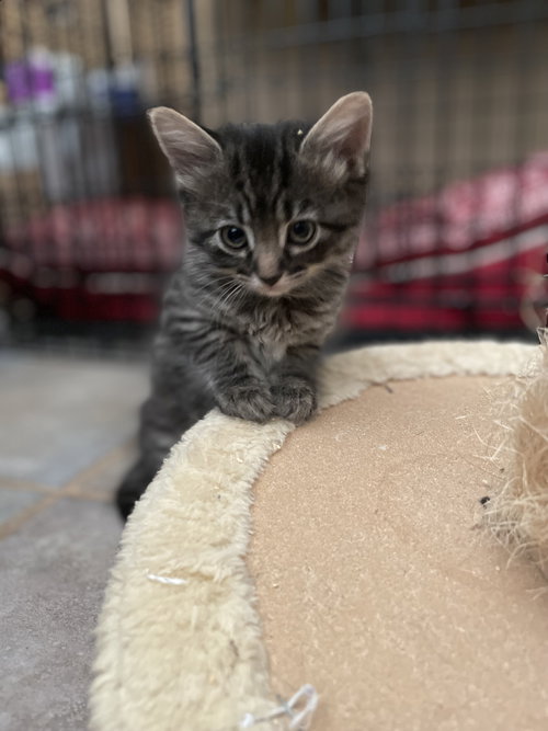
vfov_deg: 67.3
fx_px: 549
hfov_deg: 53.0
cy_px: 366
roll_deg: +1.2
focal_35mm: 26
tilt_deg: -15.5
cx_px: 274
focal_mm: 4.2
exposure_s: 1/30
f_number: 1.6
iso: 640
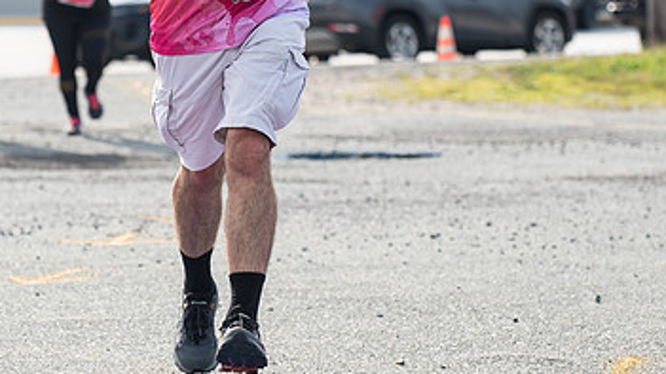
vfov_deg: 5.0
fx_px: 4289
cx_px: 203
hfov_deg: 8.9
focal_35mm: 243
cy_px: -51
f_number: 4.5
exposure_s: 1/1250
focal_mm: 105
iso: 250
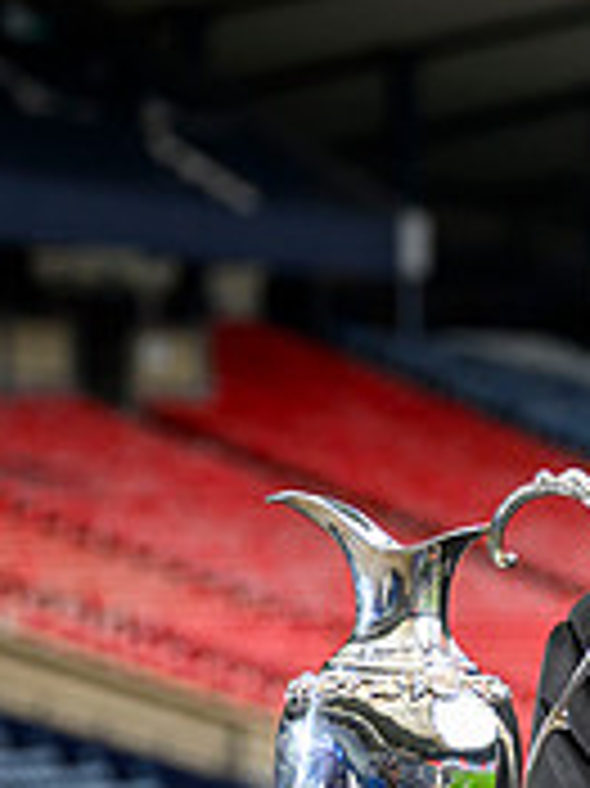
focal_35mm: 202
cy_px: 656
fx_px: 4596
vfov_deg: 9.8
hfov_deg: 7.1
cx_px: 1156
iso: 500
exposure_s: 1/160
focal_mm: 57
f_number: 3.5
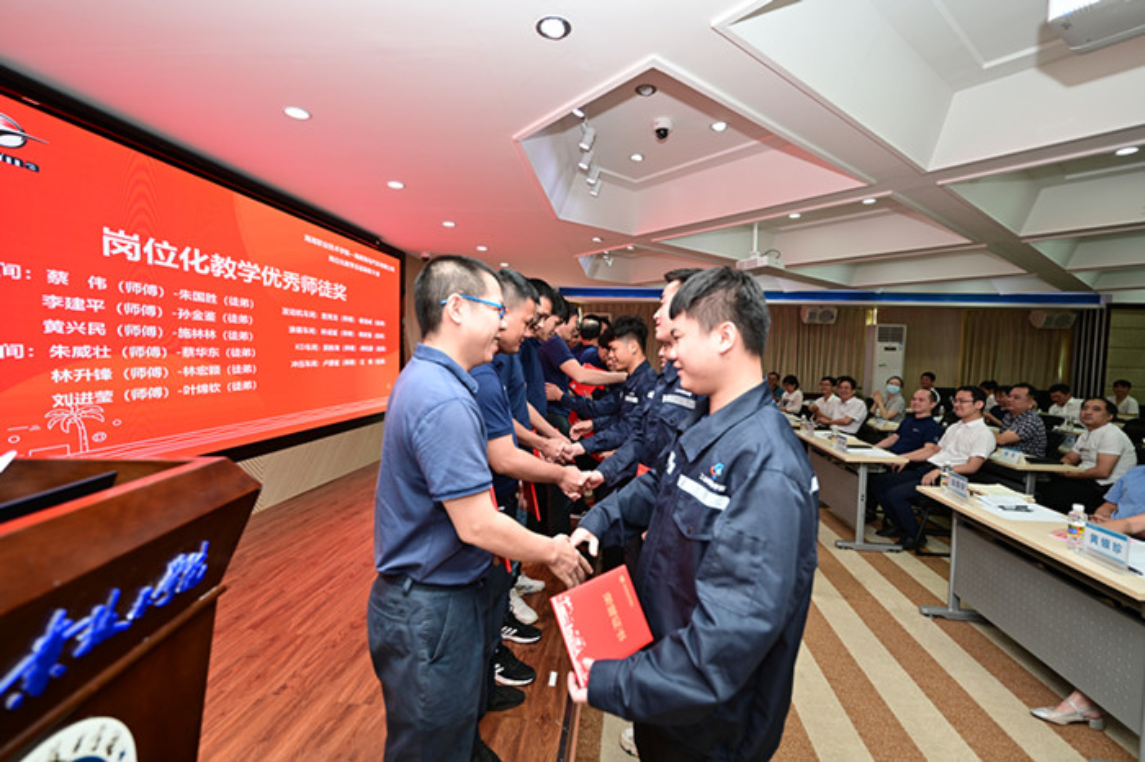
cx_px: 572
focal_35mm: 16
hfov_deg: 96.8
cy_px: 381
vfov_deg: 73.7
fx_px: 509
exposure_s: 1/160
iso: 400
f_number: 2.8
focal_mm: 16
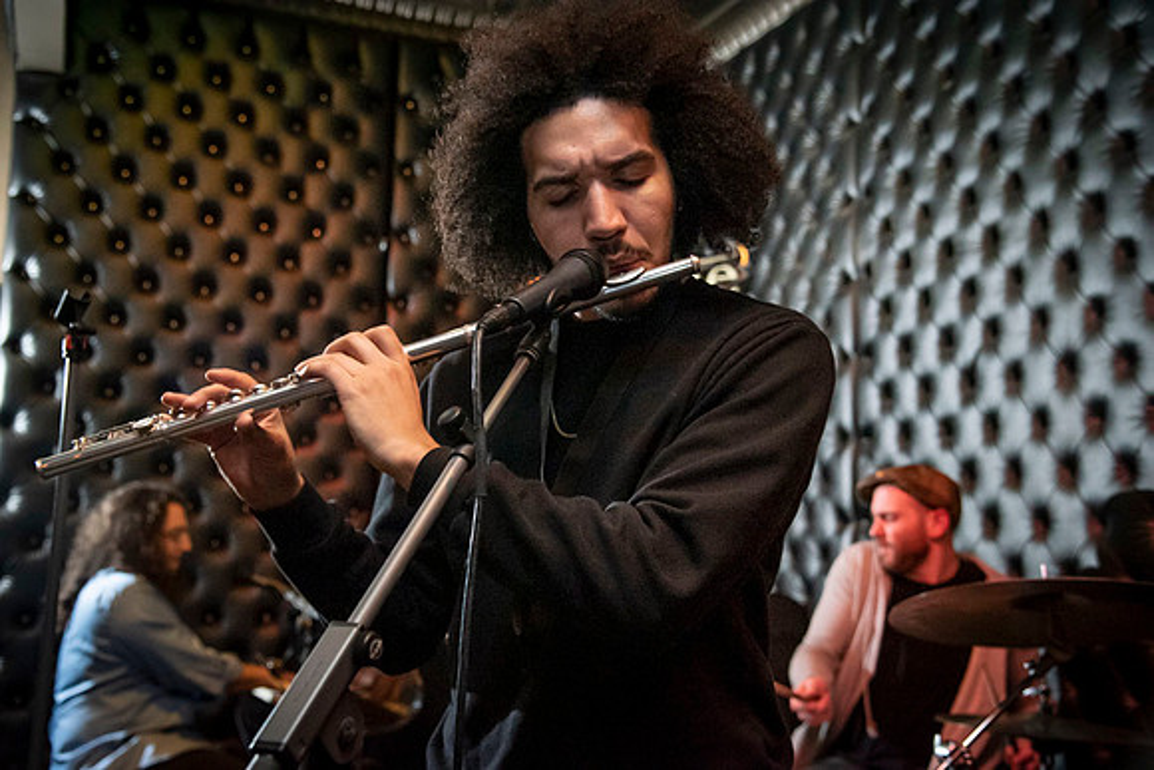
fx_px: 1411
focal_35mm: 44
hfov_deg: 44.5
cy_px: 385
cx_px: 577
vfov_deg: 30.5
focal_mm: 44
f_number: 4
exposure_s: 1/200
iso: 6400
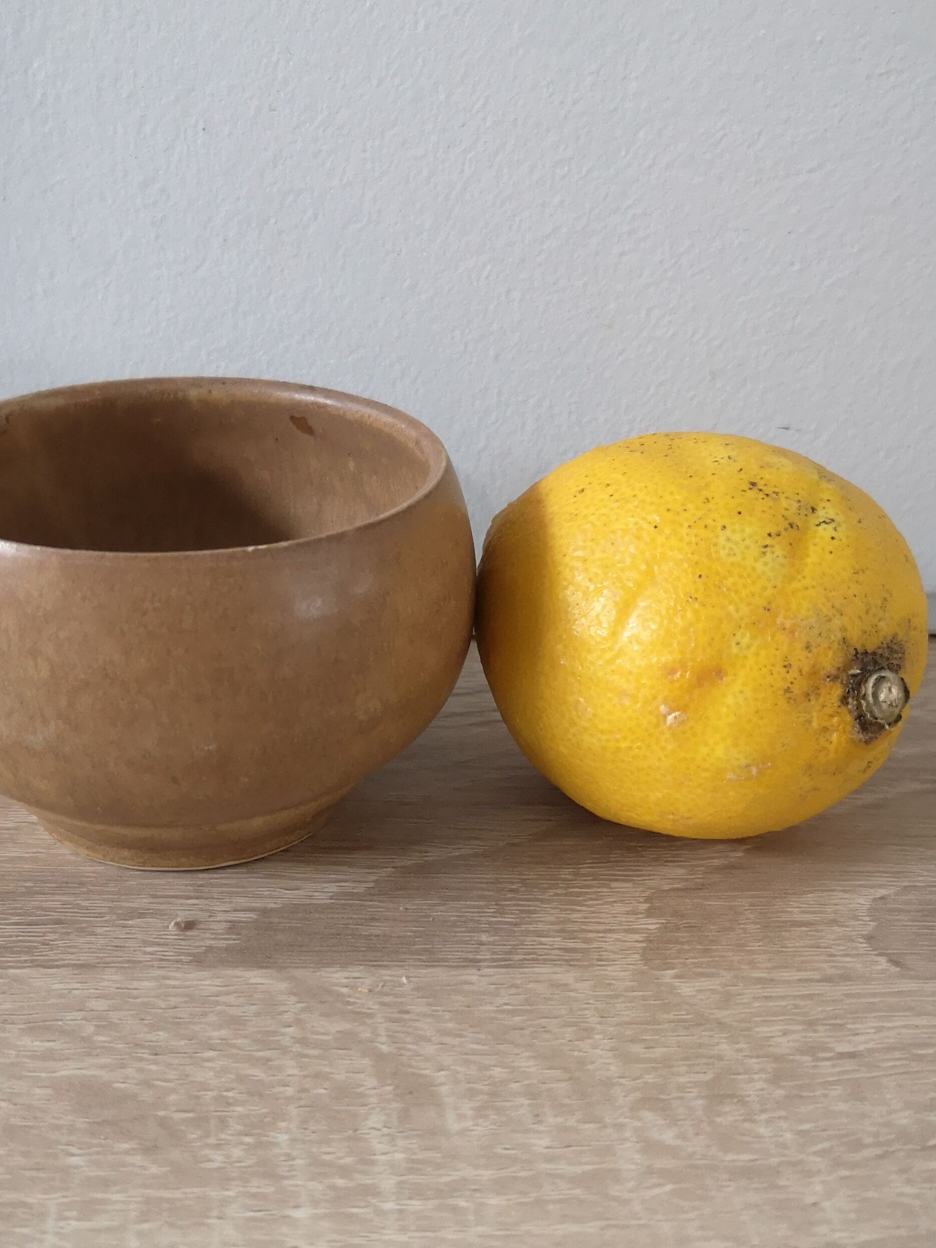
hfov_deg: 33.5
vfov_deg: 43.7
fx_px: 1550
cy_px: 712
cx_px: 369
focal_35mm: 43
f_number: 1.8
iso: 400
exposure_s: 1/25
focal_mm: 3.95
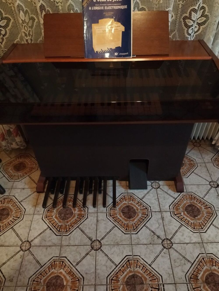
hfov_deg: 51.4
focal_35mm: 27
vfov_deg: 65.3
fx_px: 228
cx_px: 110
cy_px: 146
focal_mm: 4.74
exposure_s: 1/17
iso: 1050
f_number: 1.79
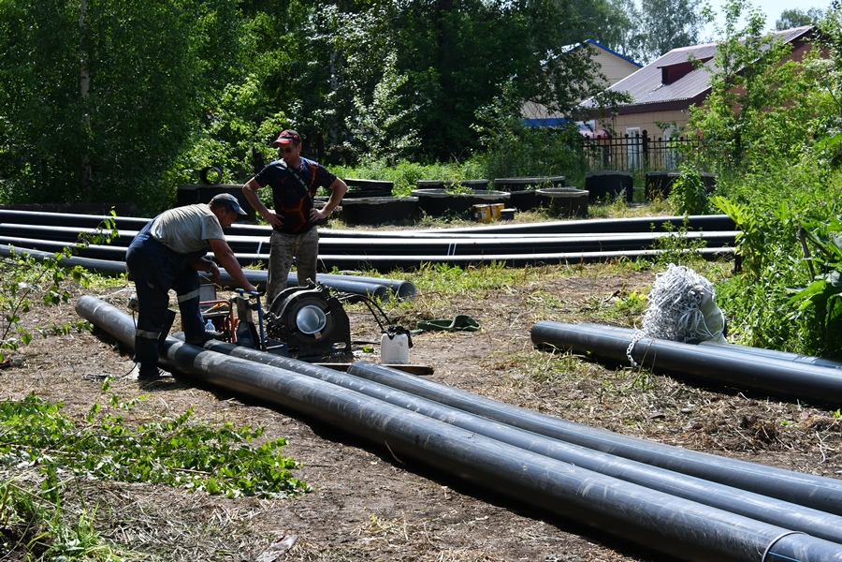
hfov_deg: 26.0
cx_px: 421
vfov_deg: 17.5
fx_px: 1824
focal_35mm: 78
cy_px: 281
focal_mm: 52
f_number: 11
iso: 800
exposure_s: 1/640
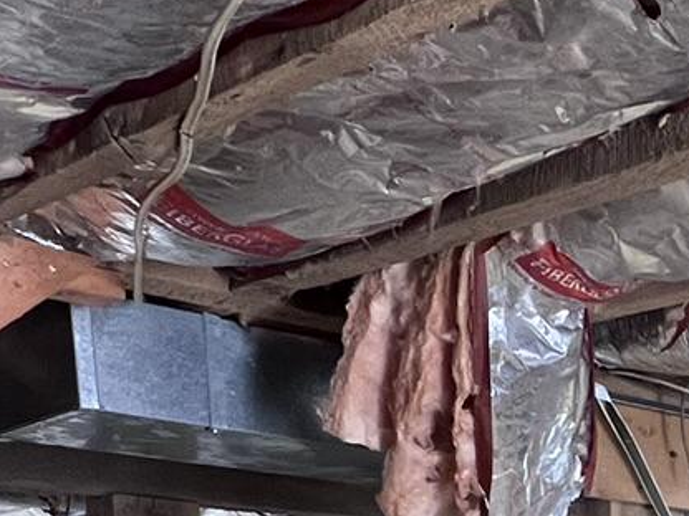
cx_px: 926
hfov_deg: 25.5
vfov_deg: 18.9
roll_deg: +0.4
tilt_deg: -7.5
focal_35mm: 64
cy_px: 862
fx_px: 1274
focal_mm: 1.57
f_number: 1.8
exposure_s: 1/60
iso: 320
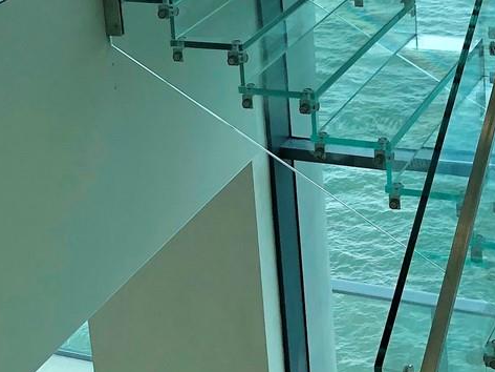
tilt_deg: -16.2
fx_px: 1358
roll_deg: +6.4
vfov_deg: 15.4
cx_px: 163
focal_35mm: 95
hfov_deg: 20.6
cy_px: 24
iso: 20
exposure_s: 1/527
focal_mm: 4
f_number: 1.8
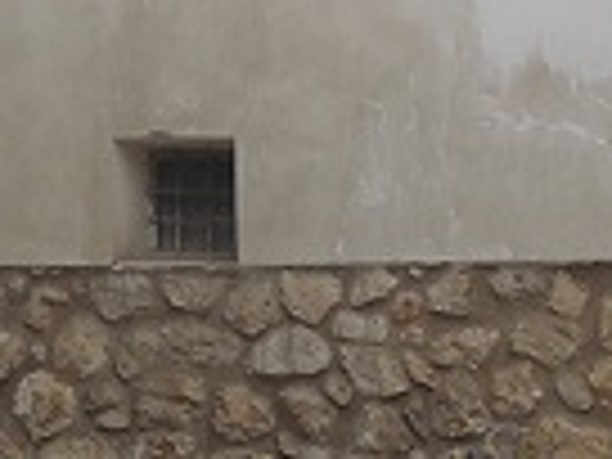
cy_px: -362
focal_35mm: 205
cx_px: -256
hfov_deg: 9.4
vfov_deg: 7.1
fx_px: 3624
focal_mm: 6.6
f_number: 4
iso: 80
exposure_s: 1/160
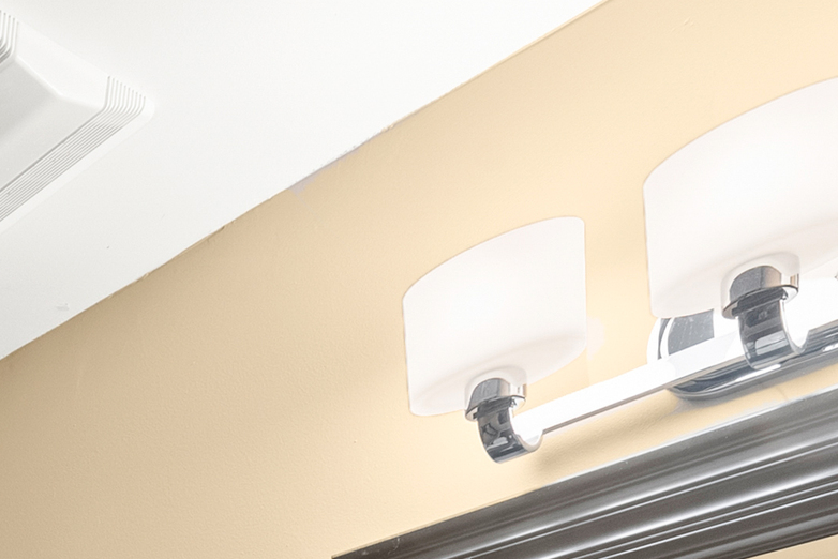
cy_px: 1076
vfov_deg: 18.1
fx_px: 1281
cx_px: -308
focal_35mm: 55
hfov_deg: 28.3
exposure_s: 1.6
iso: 640
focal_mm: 14
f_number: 10
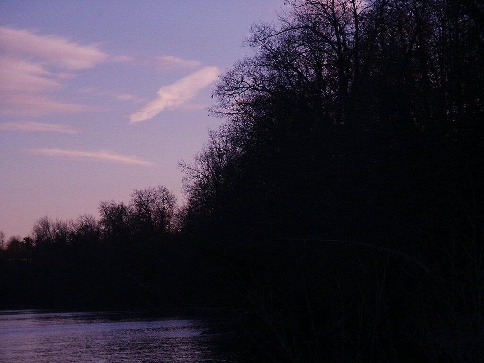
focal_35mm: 139
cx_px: 242
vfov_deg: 10.7
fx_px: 1943
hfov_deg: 14.2
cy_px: 182
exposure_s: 1/1000
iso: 100
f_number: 3.6
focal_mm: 28.23
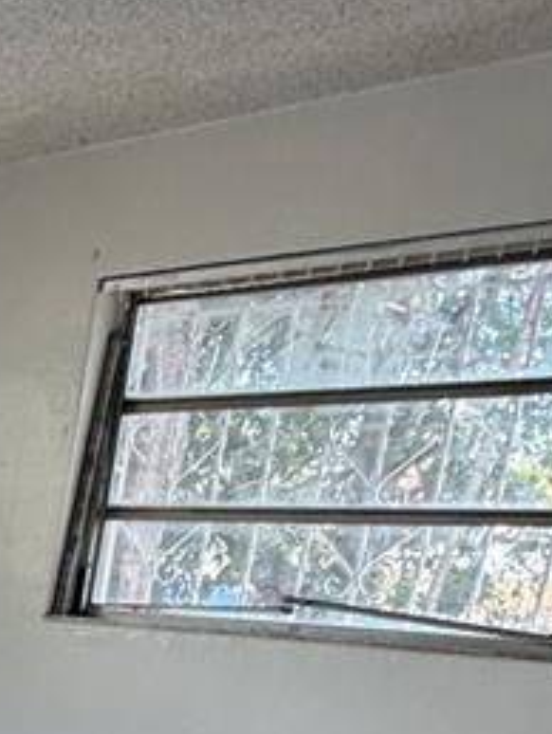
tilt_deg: -15.0
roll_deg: -2.9
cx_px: -495
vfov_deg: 26.1
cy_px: 913
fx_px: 1380
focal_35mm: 65
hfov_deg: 17.5
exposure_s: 1/121
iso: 160
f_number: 2.2
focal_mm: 2.22
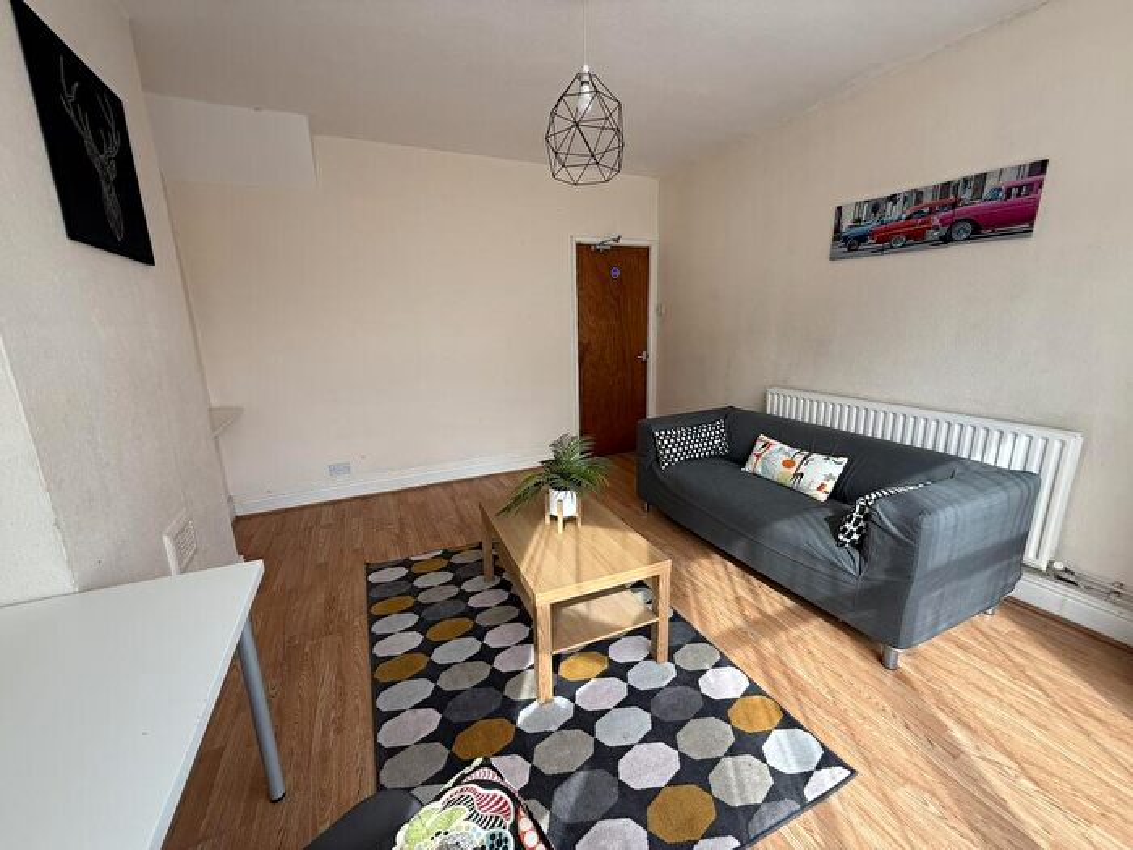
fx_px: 458
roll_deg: +1.0
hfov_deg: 102.1
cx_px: 566
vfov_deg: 85.7
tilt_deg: -13.4
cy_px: 425
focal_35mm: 14
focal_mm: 2.22
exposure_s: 1/99
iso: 64
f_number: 2.2
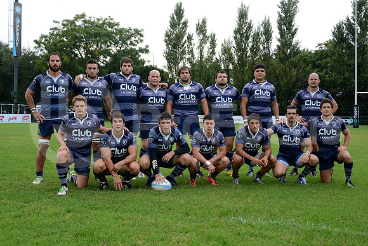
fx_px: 358
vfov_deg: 37.9
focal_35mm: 35
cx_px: 184
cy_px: 123
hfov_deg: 54.4
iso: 400
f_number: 4
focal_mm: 35
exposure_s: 1/320
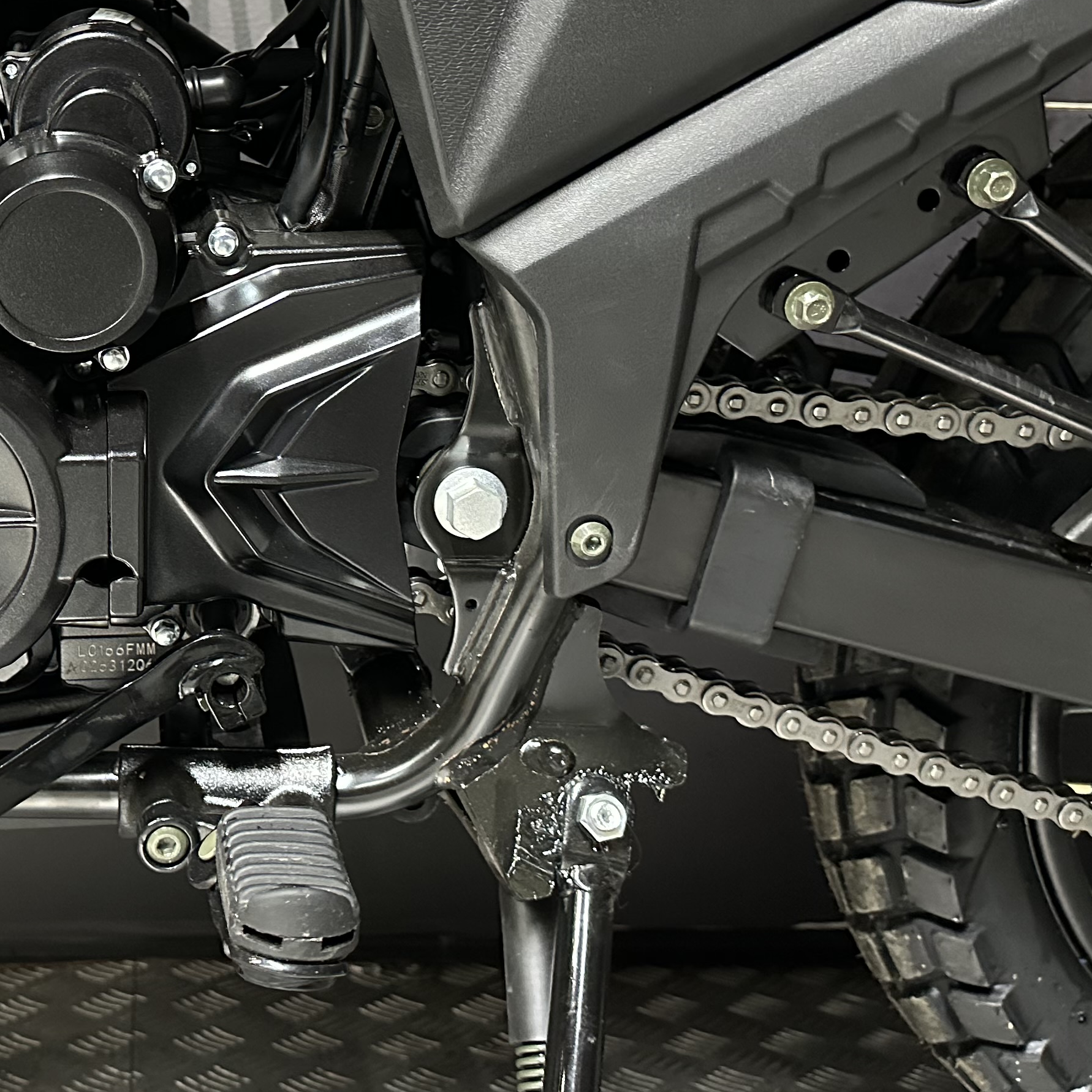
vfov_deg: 34.9
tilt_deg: +0.5
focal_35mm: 48
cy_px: 330
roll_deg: +0.5
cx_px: 225
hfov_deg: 34.3
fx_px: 1713
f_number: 1.78
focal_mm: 6.86
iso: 1000
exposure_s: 1/53
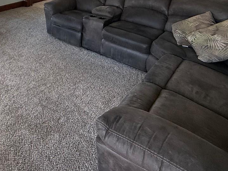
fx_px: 204
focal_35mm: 31
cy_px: -9
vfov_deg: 38.9
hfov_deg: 53.2
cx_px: 36
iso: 320
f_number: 2.2
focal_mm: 2.22
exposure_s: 1/84
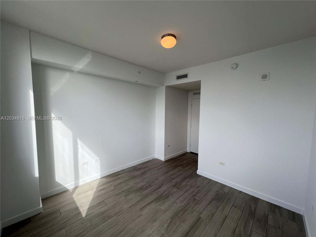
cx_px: 158
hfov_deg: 106.2
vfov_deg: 89.9
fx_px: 119
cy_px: 118
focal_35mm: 13
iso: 32
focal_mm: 1.57
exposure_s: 1/164
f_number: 1.8
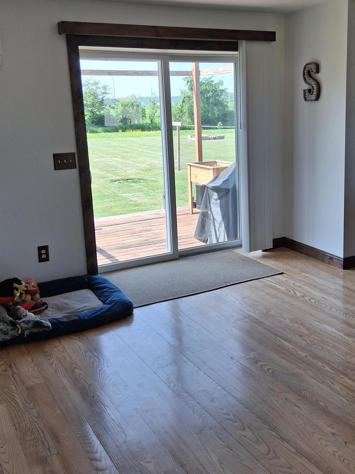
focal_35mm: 39
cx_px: 220
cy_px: 205
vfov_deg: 47.7
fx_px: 533
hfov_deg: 36.6
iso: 32
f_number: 1.8
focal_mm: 3.98
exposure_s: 1/100
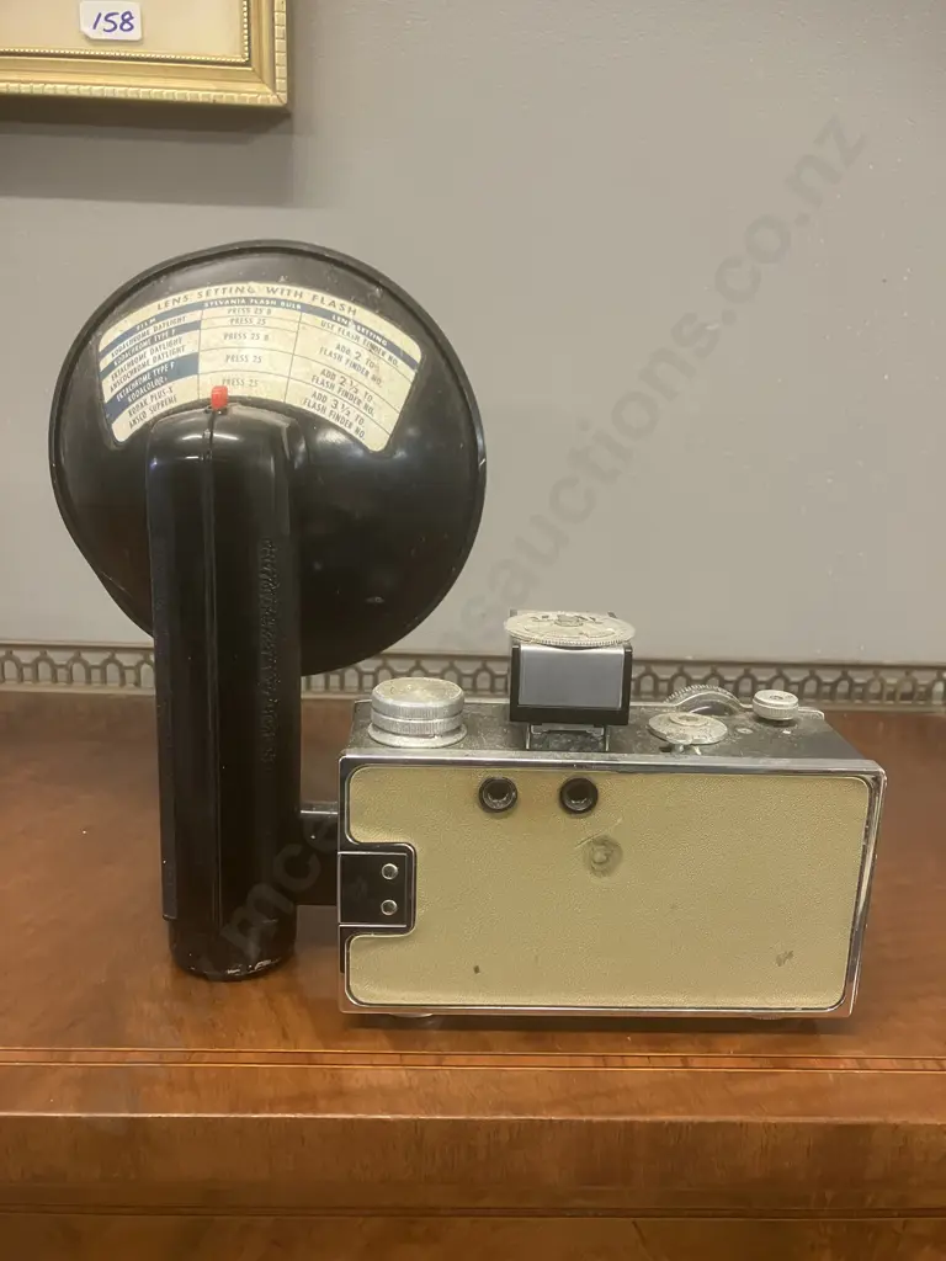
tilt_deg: -15.1
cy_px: 630
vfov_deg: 63.4
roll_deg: -1.6
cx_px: 473
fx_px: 1020
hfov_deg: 49.7
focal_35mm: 28
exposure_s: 1/33
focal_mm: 3.99
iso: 250
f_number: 1.8
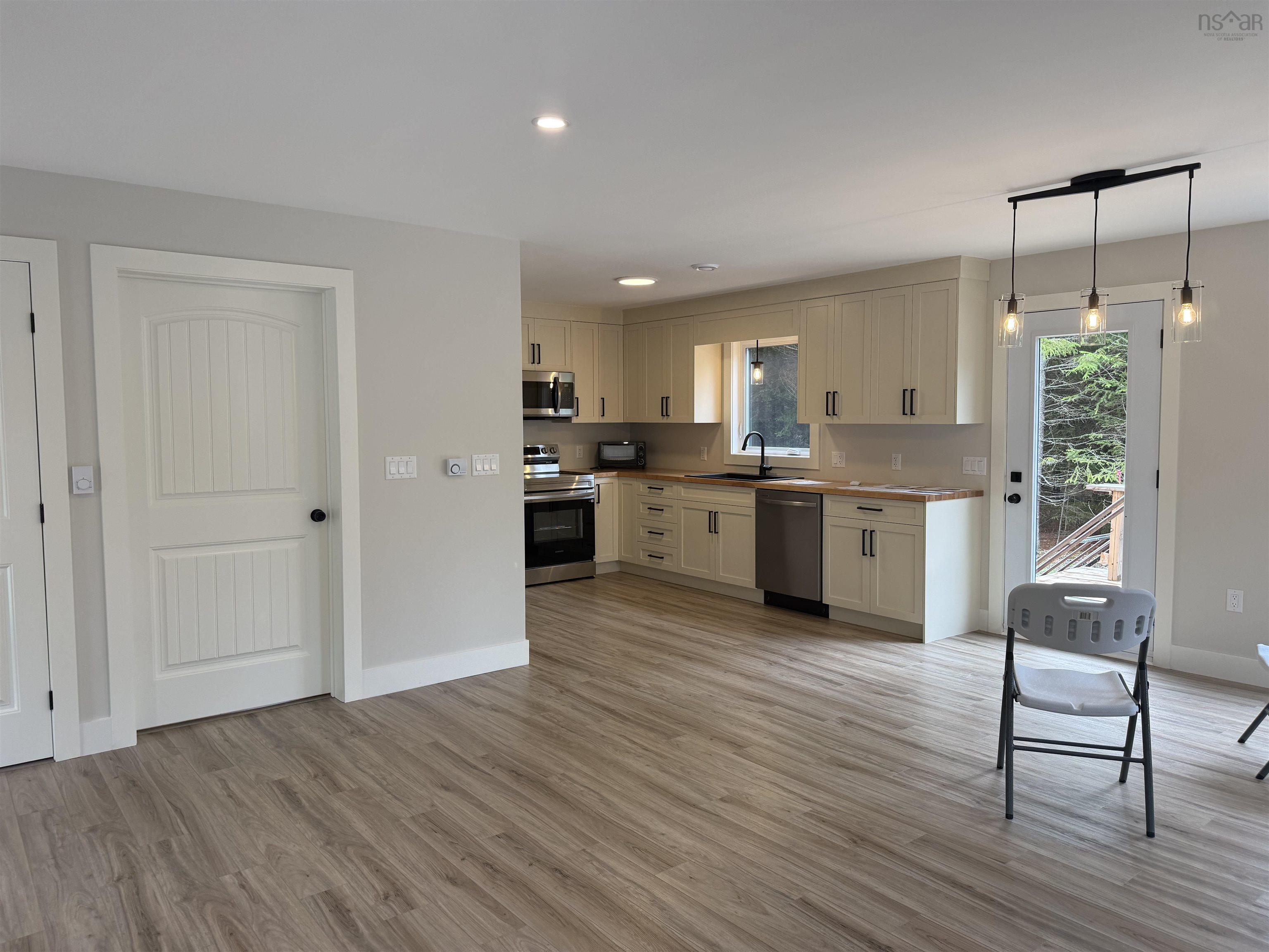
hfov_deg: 71.6
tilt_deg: -3.5
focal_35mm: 24
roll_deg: -0.1
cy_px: 476
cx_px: 634
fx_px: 880
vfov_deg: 56.8
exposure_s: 1/226
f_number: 1.78
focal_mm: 6.76
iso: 100
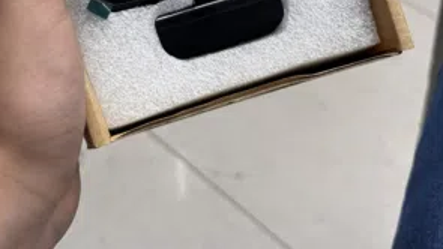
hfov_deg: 29.7
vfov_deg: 16.6
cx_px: 219
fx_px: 834
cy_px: -3
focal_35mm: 71
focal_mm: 6.76
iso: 64
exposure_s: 1/192
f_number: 1.78
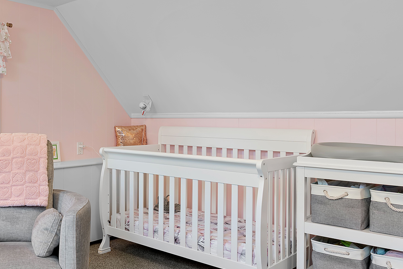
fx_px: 403
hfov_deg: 50.5
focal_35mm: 36
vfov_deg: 36.9
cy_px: 131
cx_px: 91
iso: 125
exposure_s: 1.6
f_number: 7.1
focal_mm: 16
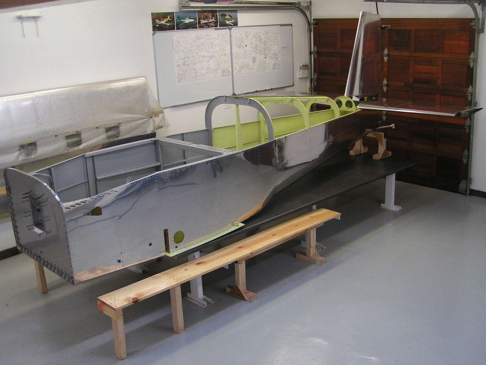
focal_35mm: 38
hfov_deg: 49.0
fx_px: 534
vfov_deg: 37.8
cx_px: 243
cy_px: 182
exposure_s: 1/40
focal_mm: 5.8
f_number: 2.8
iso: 80
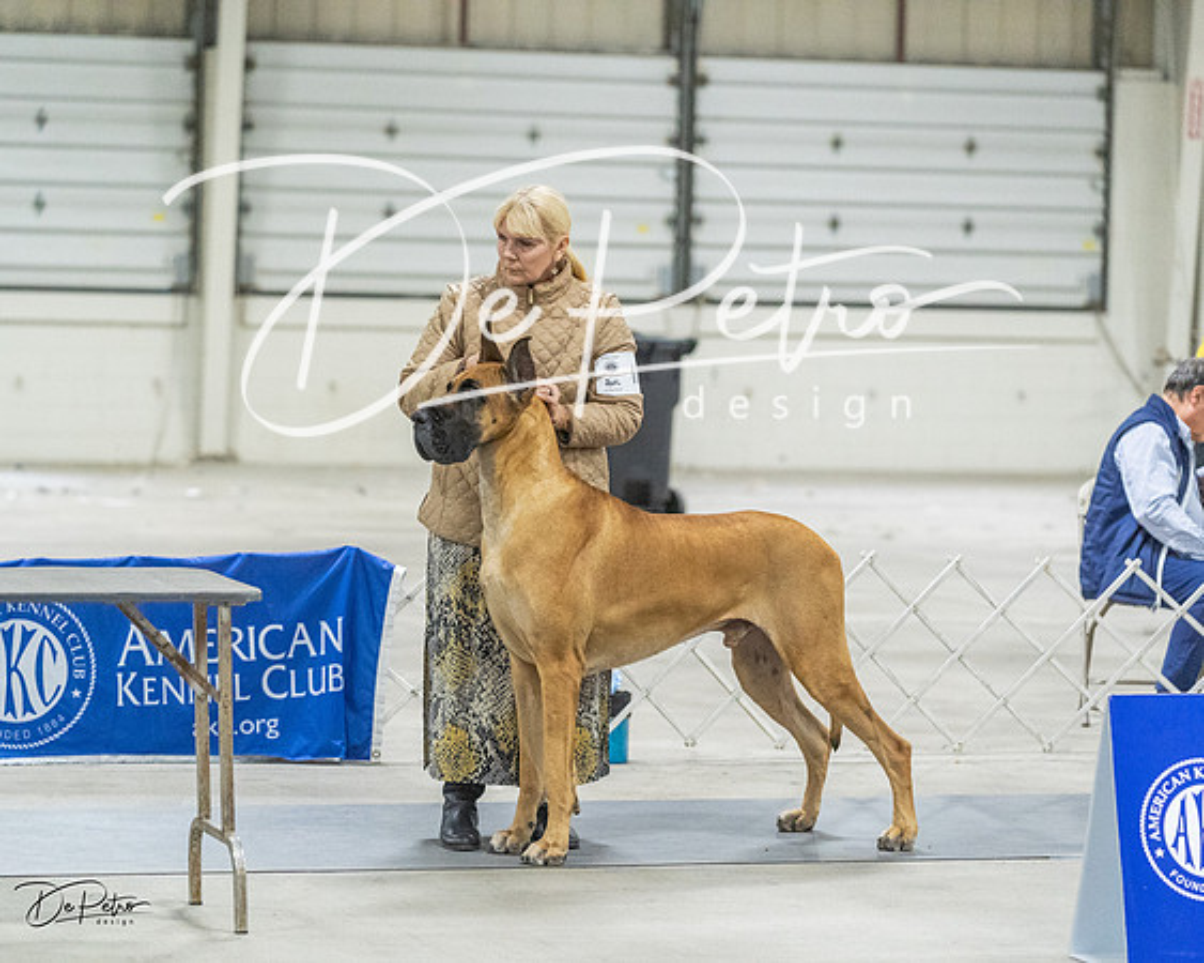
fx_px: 4774
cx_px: 602
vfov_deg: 11.5
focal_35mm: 134
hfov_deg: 14.4
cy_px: 482
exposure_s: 1/320
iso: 6400
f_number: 3.2
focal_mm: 119
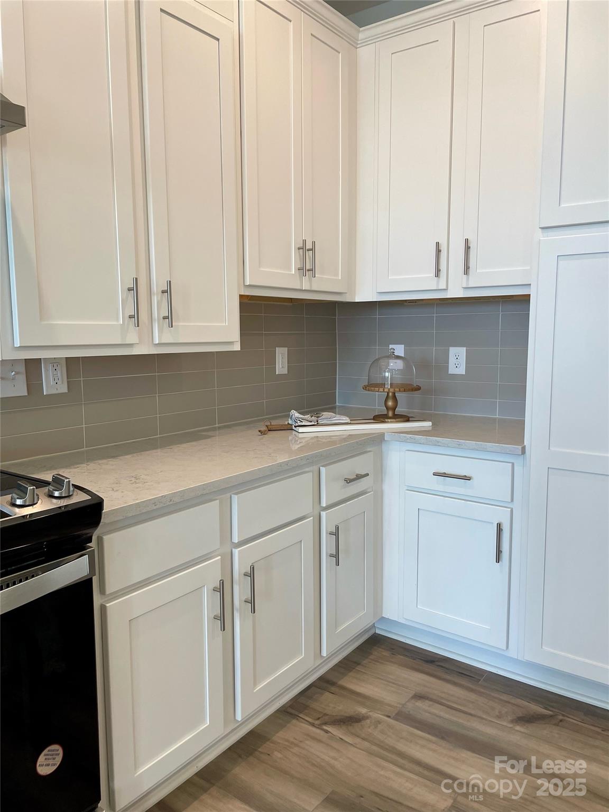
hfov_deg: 53.1
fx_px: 610
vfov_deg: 67.3
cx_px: 304
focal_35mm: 26
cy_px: 406
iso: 100
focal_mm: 4.2
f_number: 1.6
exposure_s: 1/120
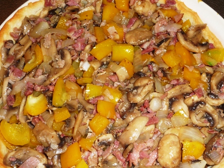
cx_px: 117
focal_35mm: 47
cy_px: 111
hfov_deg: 40.4
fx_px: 304
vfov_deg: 30.6
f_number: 3.6
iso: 100
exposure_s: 1/30
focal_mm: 5.6
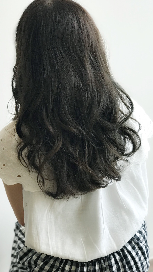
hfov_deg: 19.1
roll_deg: +6.5
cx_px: 66
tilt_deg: -22.3
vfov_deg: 33.3
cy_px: 135
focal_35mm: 63
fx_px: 454
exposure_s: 1/60
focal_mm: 6.6
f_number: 2.8
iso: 20
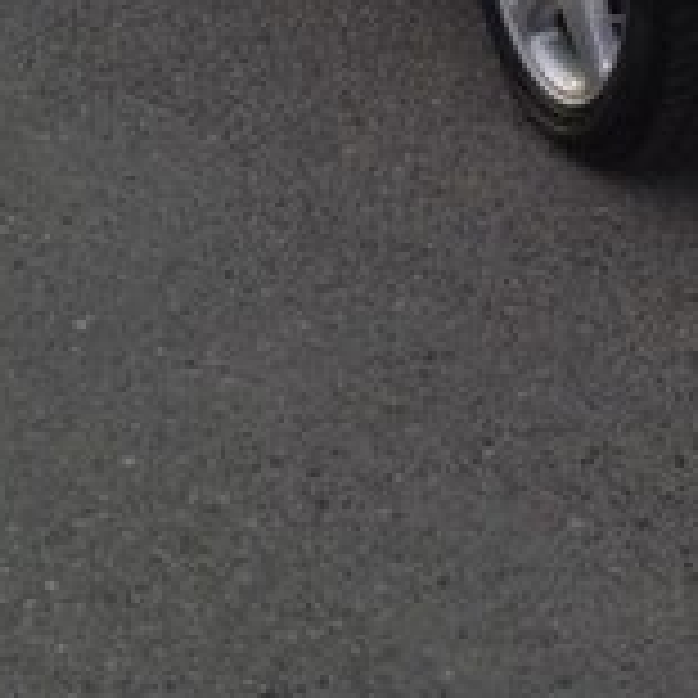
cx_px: 1103
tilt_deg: -15.8
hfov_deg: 12.5
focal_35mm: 132
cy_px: -372
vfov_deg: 12.5
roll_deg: -2.3
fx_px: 3011
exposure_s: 1/20
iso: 80
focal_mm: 4.28
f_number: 2.4
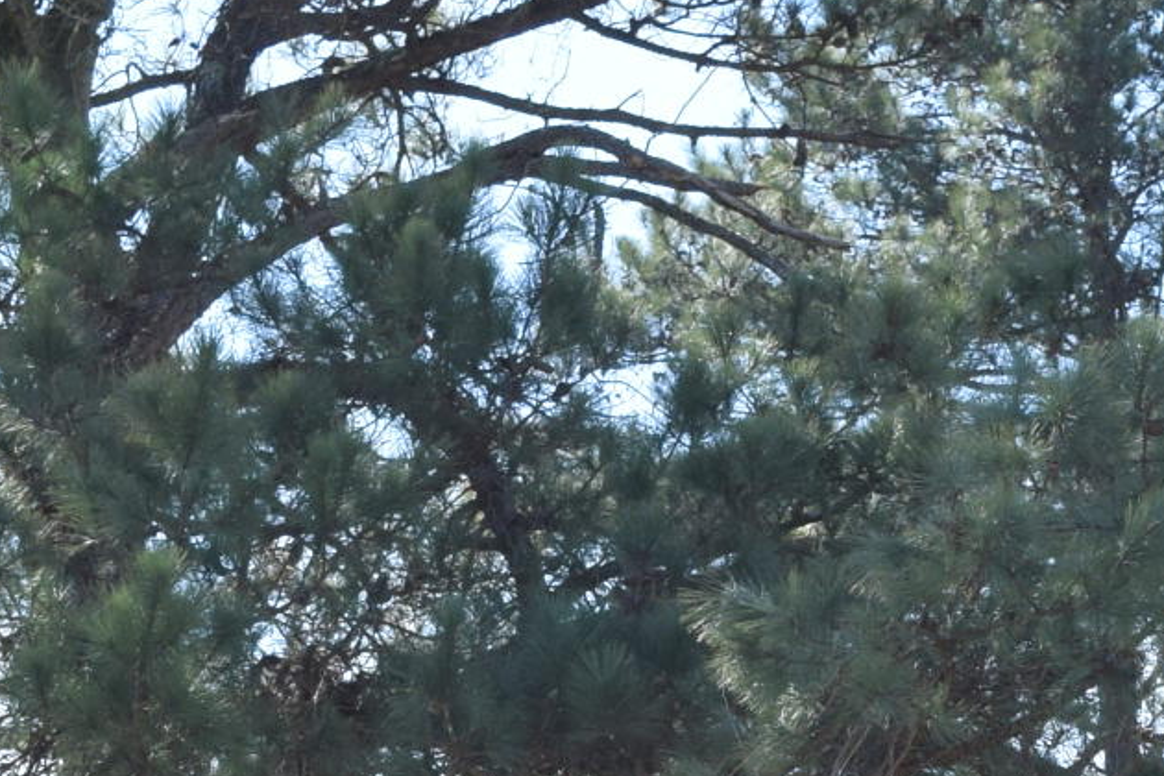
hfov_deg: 10.2
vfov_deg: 6.7
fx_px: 6466
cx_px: 1243
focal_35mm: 200
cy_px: 1526
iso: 200
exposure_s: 1/320
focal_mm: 28
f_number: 9
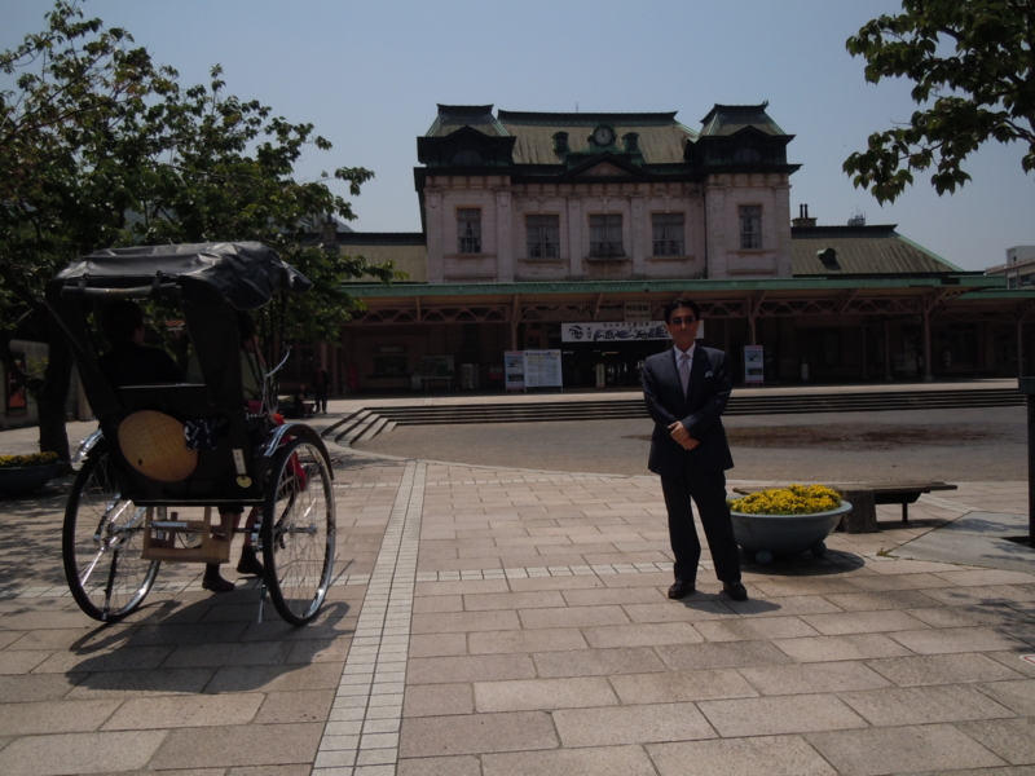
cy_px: 388
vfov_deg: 42.9
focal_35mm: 33
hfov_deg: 55.4
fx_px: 987
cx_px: 518
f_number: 8
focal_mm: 5.9
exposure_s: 1/500
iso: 100
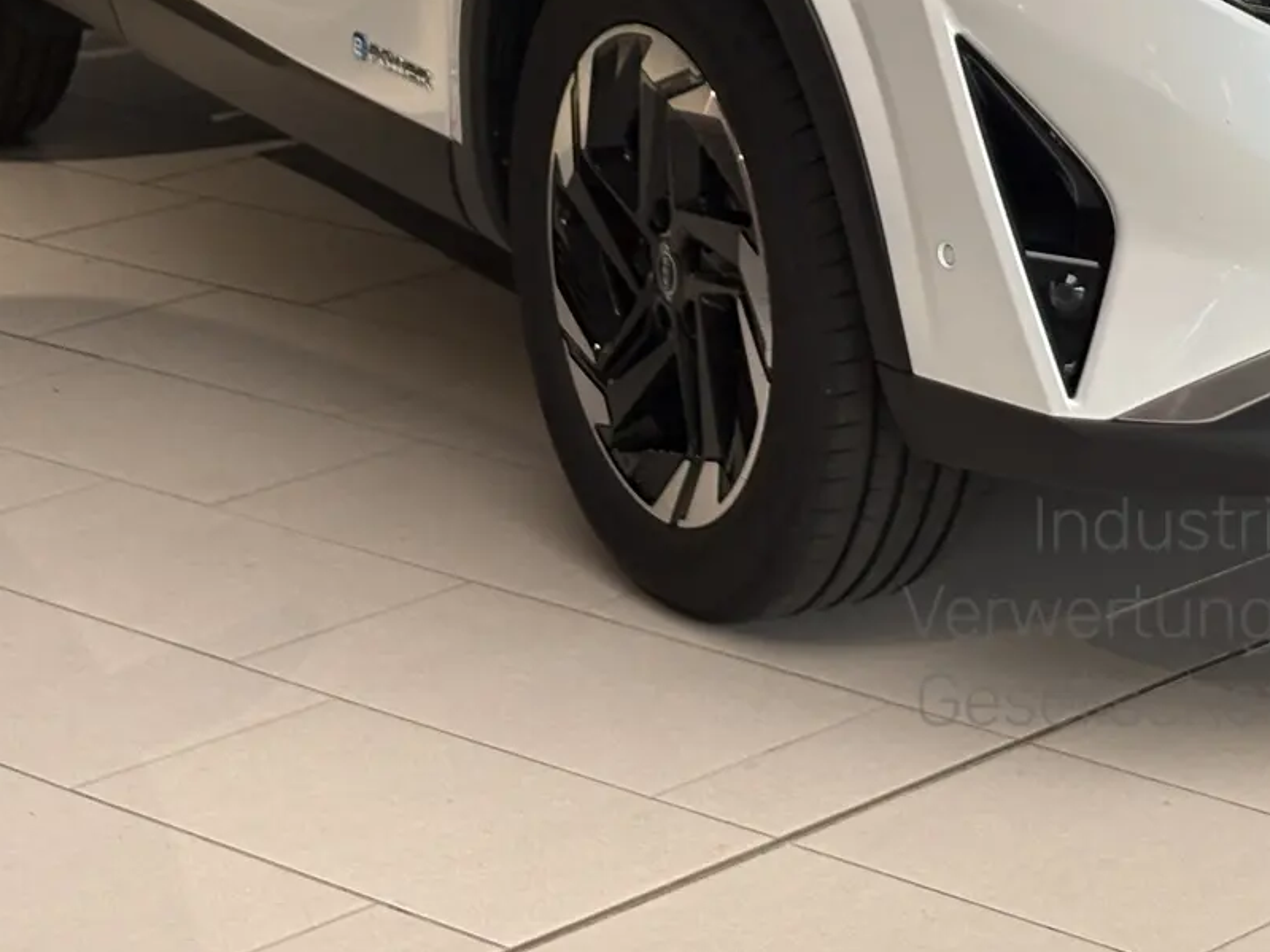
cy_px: -188
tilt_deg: -7.6
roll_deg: +2.2
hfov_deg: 15.6
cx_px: 1129
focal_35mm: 125
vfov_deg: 11.6
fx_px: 4585
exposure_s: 1/49
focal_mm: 5.96
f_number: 1.6
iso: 50
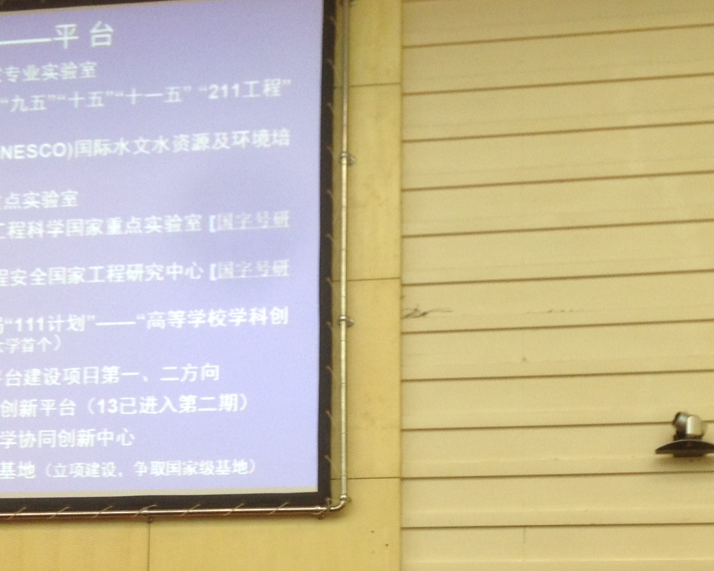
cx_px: 339
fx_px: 1775
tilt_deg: +5.0
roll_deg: -2.8
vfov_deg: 18.0
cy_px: 508
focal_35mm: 84
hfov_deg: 22.7
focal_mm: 4.28
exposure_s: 1/20
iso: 64
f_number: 2.4
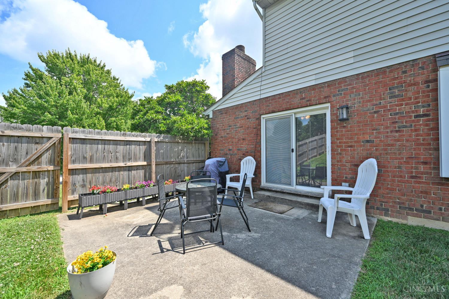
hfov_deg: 104.3
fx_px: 175
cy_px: 150
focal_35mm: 14
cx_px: 224
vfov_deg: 81.2
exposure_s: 1/320
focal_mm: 14
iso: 100
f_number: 6.3
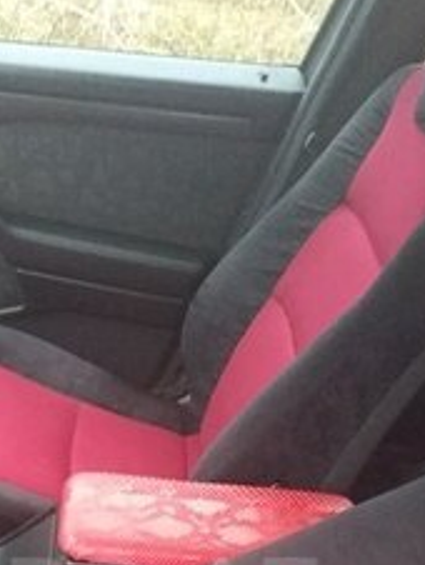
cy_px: 595
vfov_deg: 36.1
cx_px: 62
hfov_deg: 30.5
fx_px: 752
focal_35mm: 46
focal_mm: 3.57
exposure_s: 1/33
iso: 848
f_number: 2
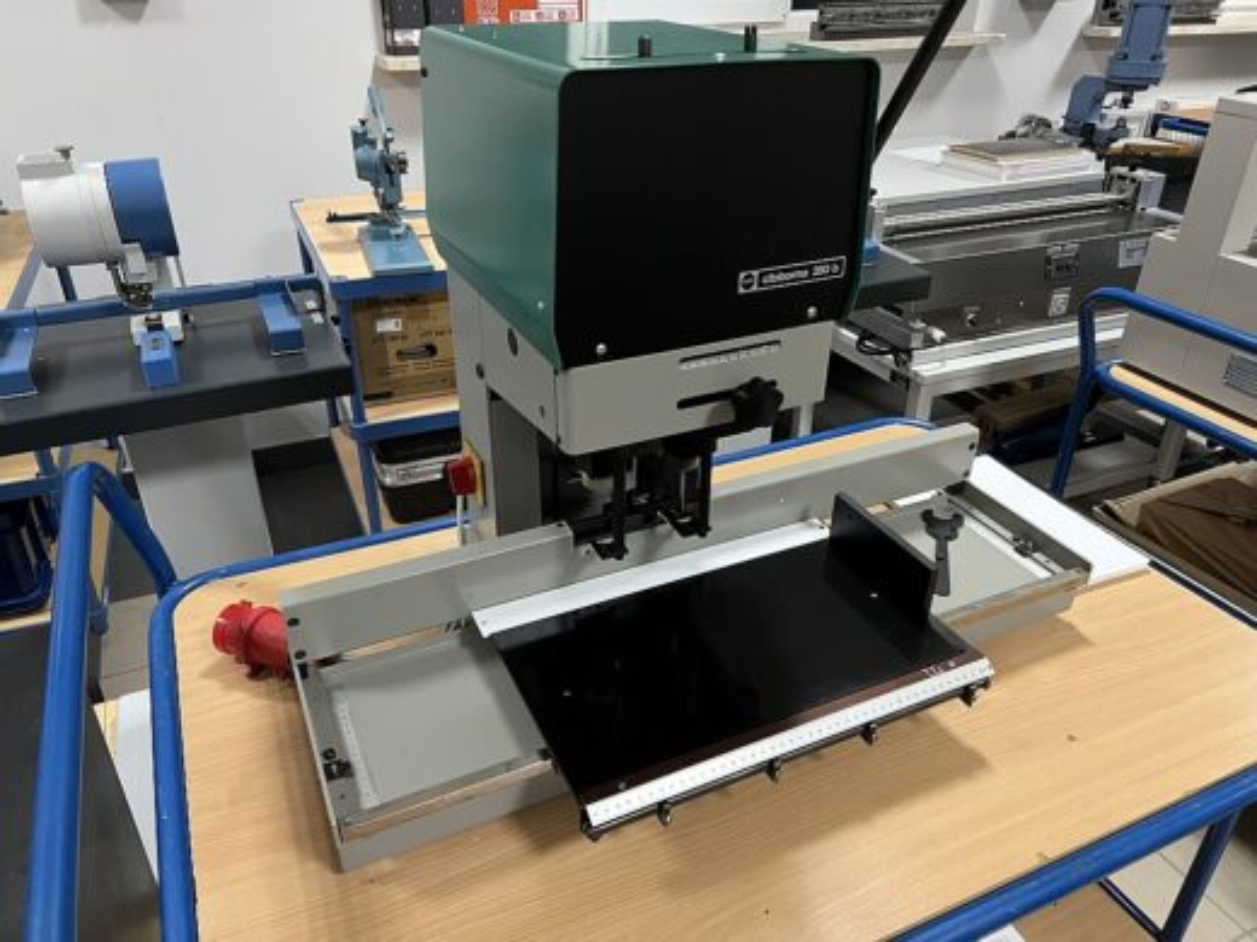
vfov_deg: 53.1
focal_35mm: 26
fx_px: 944
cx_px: 628
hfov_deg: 67.3
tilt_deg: -28.9
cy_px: 471
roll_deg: +0.0
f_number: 1.5
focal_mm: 5.7
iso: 400
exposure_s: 1/50
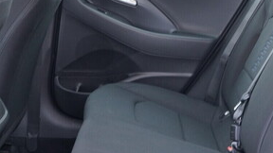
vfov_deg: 16.6
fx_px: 521
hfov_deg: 29.1
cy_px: 33
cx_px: 184
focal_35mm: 72
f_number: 2.8
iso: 1000
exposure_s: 1/40
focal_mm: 24
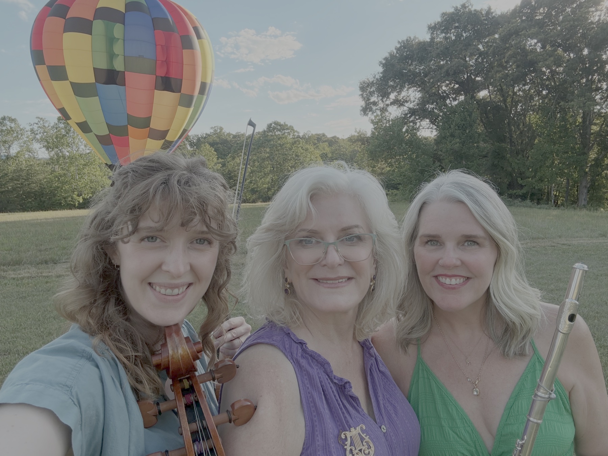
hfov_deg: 73.9
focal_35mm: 23
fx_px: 404
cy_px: 228
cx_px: 304
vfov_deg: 58.9
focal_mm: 2.69
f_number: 1.9
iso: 64
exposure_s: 1/244
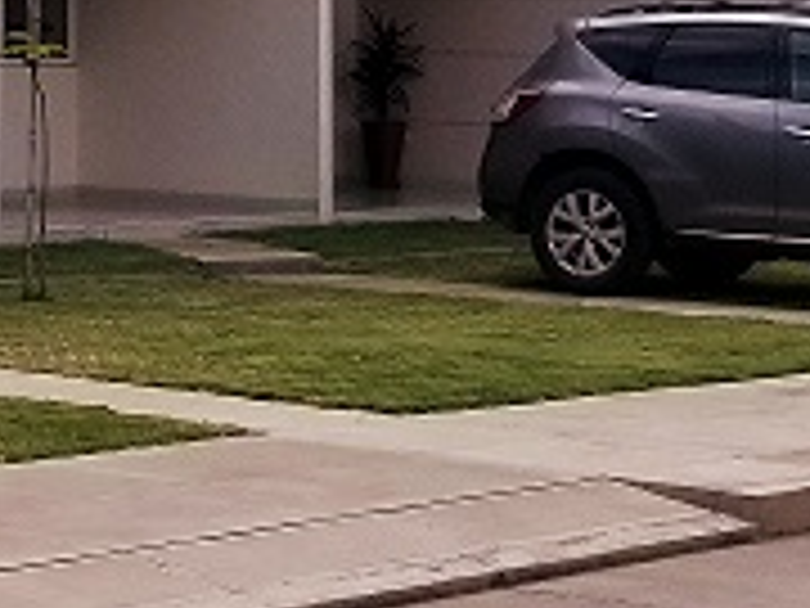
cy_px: -279
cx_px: 144
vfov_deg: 9.9
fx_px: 3416
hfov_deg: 13.4
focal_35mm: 146
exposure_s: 1/4128
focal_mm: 4.25
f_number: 1.7
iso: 50
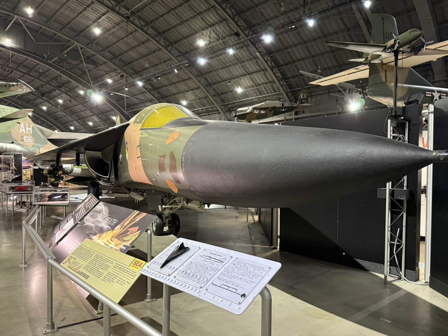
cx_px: 224
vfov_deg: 54.9
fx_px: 324
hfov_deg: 69.4
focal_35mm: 25
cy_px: 173
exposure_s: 1/57
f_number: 1.8
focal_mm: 6.8
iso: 800
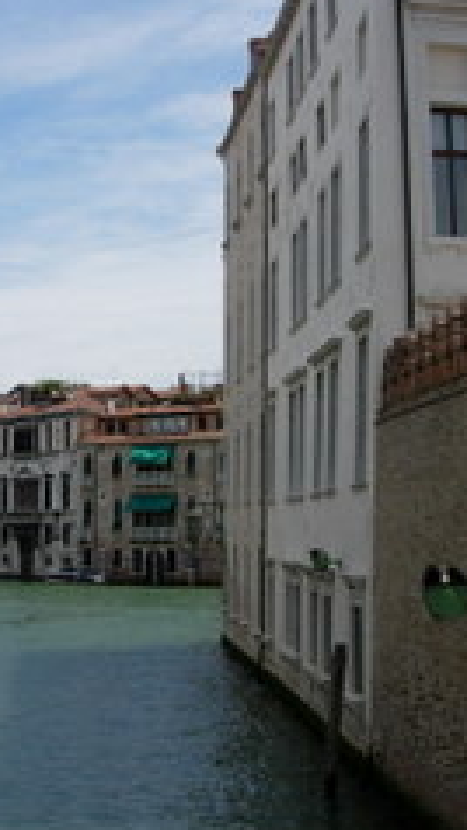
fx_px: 1342
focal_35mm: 61
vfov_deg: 34.3
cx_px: 17
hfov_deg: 19.3
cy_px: 441
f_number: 4.8
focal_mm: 7.8
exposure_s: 1/886
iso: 64
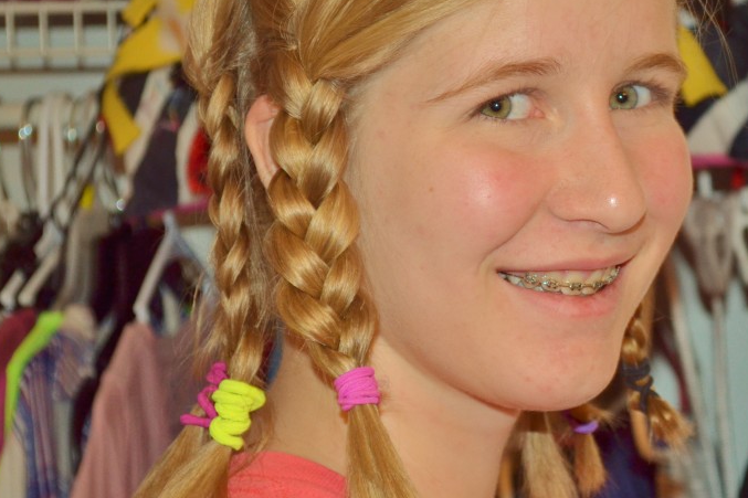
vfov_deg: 11.6
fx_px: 2451
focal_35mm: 118
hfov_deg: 17.3
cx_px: 551
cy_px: 257
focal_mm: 52
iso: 800
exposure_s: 1/30
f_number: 5.6
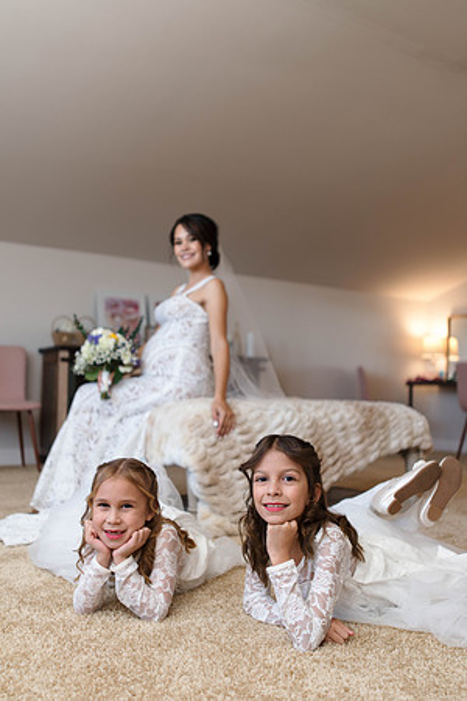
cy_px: 350
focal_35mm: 35
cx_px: 234
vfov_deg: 54.4
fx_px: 681
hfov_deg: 37.9
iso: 160
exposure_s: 1/125
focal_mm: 35
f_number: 2
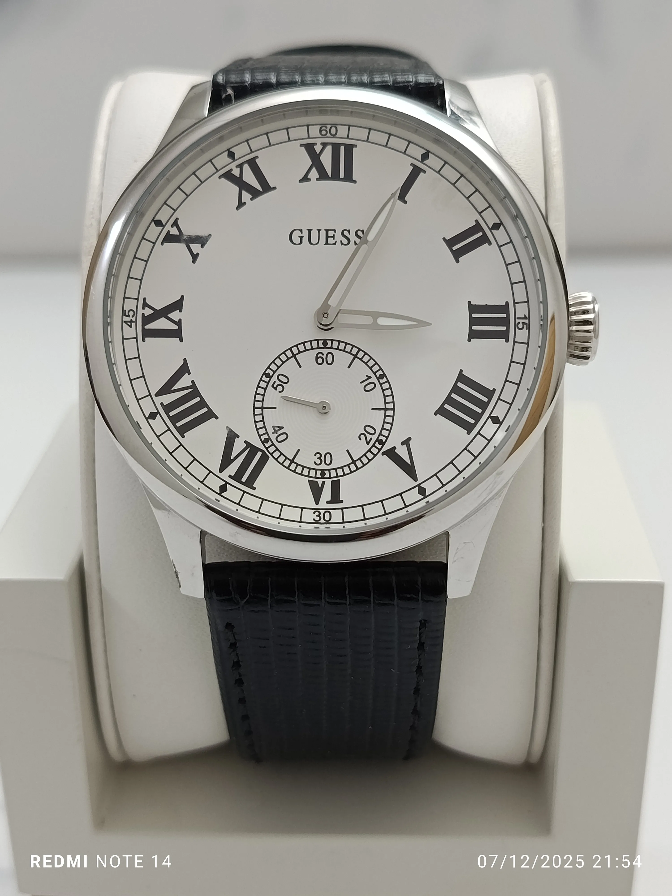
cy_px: 448
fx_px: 1242
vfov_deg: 39.7
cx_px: 336
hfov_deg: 30.3
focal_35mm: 48
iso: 561
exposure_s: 1/100
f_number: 1.7
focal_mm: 5.24
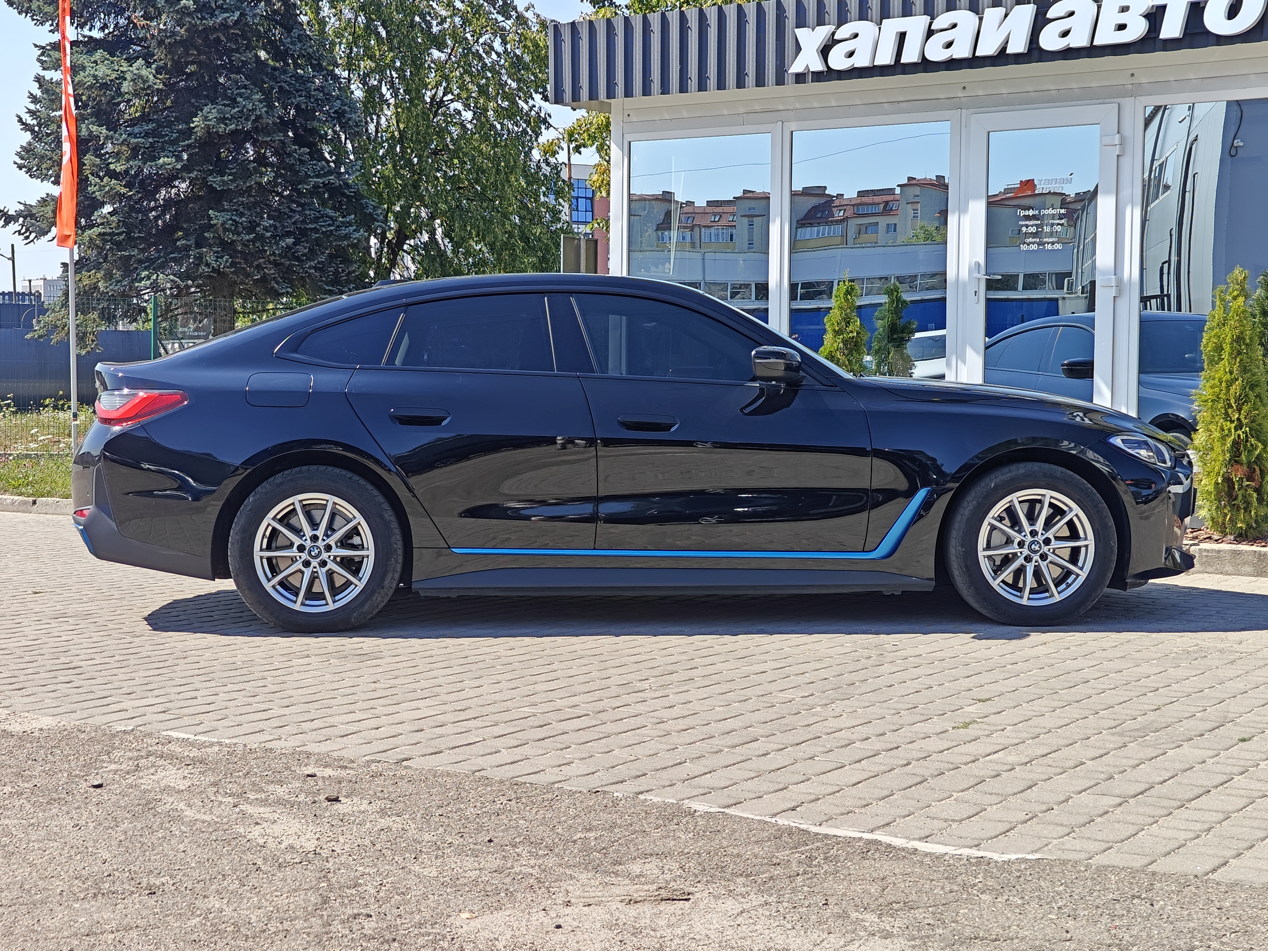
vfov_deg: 30.9
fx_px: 1722
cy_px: 476
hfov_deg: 40.4
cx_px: 634
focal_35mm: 47
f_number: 2
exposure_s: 1/1073
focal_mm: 7.08
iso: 50
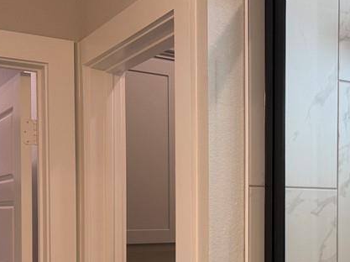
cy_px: 224
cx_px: 270
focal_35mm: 59
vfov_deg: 24.2
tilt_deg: -0.2
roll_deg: +0.5
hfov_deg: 32.0
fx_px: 596
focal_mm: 6.76
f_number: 1.78
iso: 100
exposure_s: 1/139
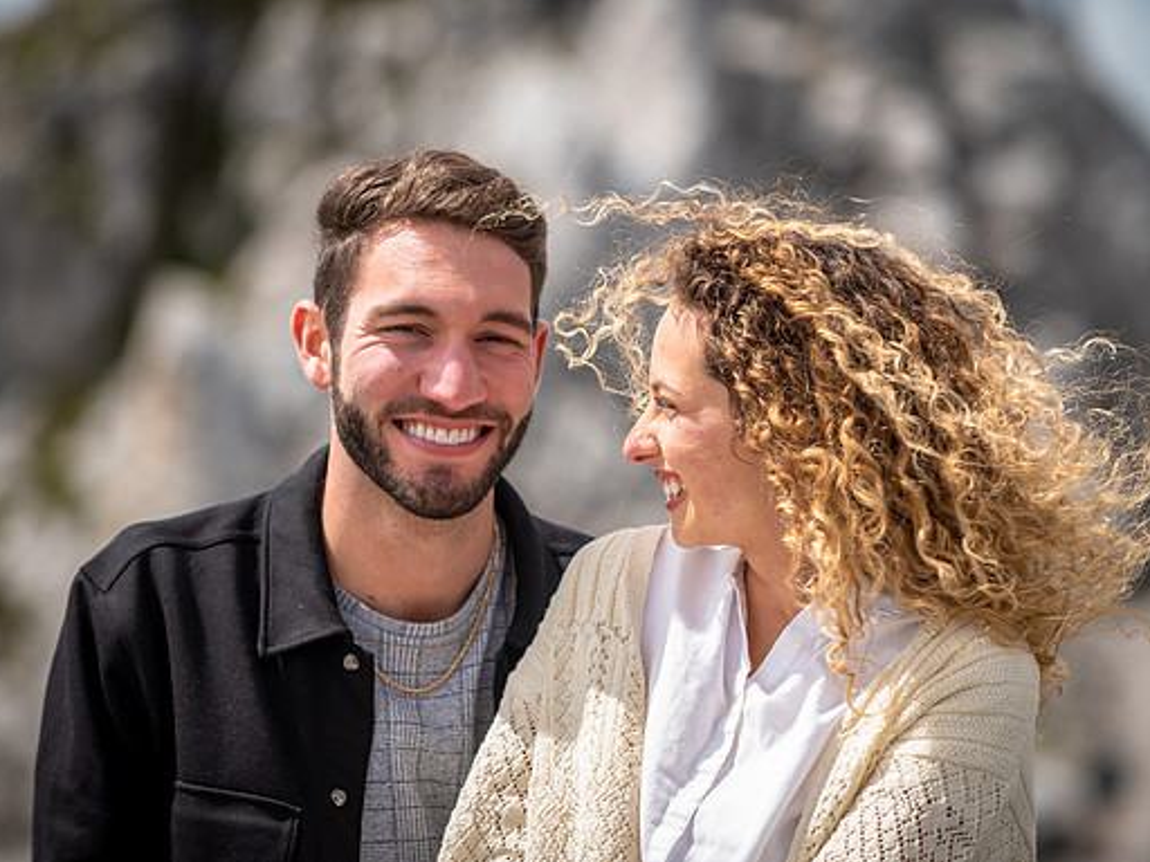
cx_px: 564
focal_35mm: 196
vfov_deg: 7.6
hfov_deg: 10.1
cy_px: 431
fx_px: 6511
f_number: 4
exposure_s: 1/1000
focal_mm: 180
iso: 100
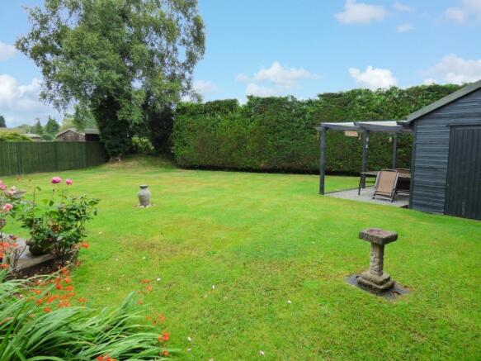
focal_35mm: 20
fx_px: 278
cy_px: 180
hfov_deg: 81.8
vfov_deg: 66.0
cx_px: 240
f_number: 2.8
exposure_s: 1/500
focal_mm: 3.58
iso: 160
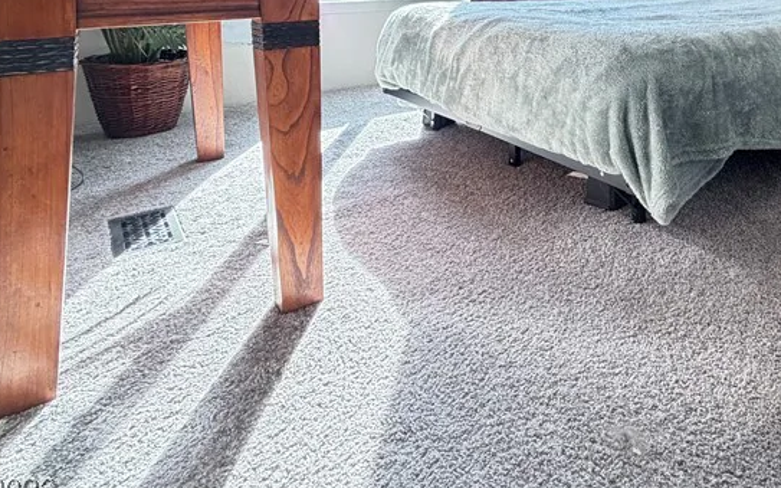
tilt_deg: -0.5
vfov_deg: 38.0
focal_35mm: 28
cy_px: -32
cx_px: 646
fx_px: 596
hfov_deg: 60.1
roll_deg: +0.8
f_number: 2.2
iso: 320
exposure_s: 1/95
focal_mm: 2.22
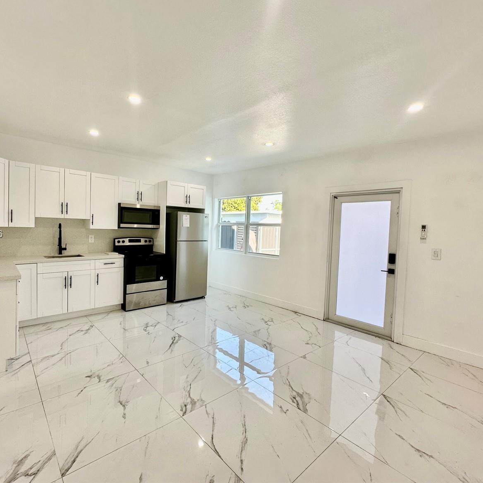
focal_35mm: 17
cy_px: 235
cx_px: 205
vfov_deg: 83.9
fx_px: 268
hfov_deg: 83.4
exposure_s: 1/120
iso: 80
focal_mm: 2.22
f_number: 2.2
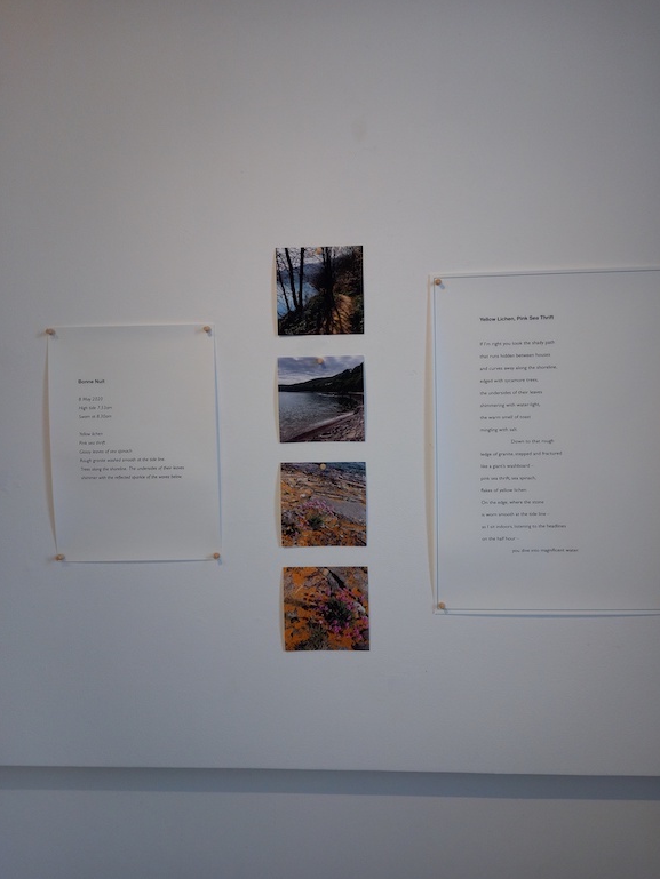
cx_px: 336
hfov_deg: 53.1
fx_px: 661
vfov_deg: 67.3
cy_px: 444
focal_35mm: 26
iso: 64
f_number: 2
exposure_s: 1/50
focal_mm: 4.6
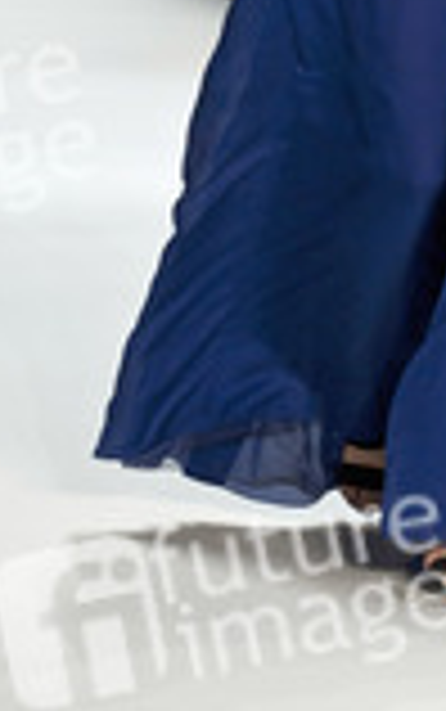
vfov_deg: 8.1
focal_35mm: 258
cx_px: 358
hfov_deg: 5.1
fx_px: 5008
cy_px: -72
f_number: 7.1
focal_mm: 100
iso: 1600
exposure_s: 1/250
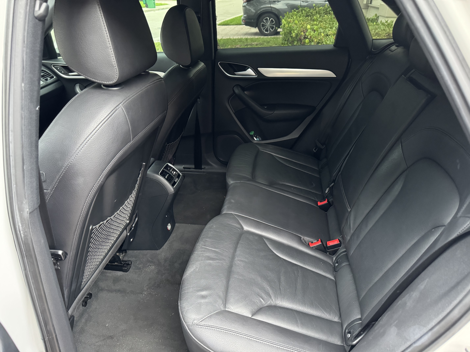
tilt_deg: -30.5
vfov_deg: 56.8
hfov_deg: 71.6
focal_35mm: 24
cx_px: 235
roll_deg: -1.4
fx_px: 326
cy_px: 176
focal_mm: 6.76
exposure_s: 1/43
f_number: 1.78
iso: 800
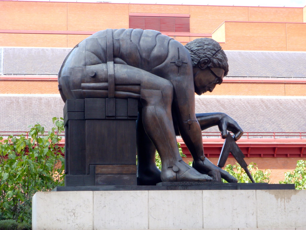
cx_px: 153
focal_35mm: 102
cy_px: 115
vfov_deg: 14.5
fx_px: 902
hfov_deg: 19.3
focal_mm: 18.2
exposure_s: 1/100
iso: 100
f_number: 5.1
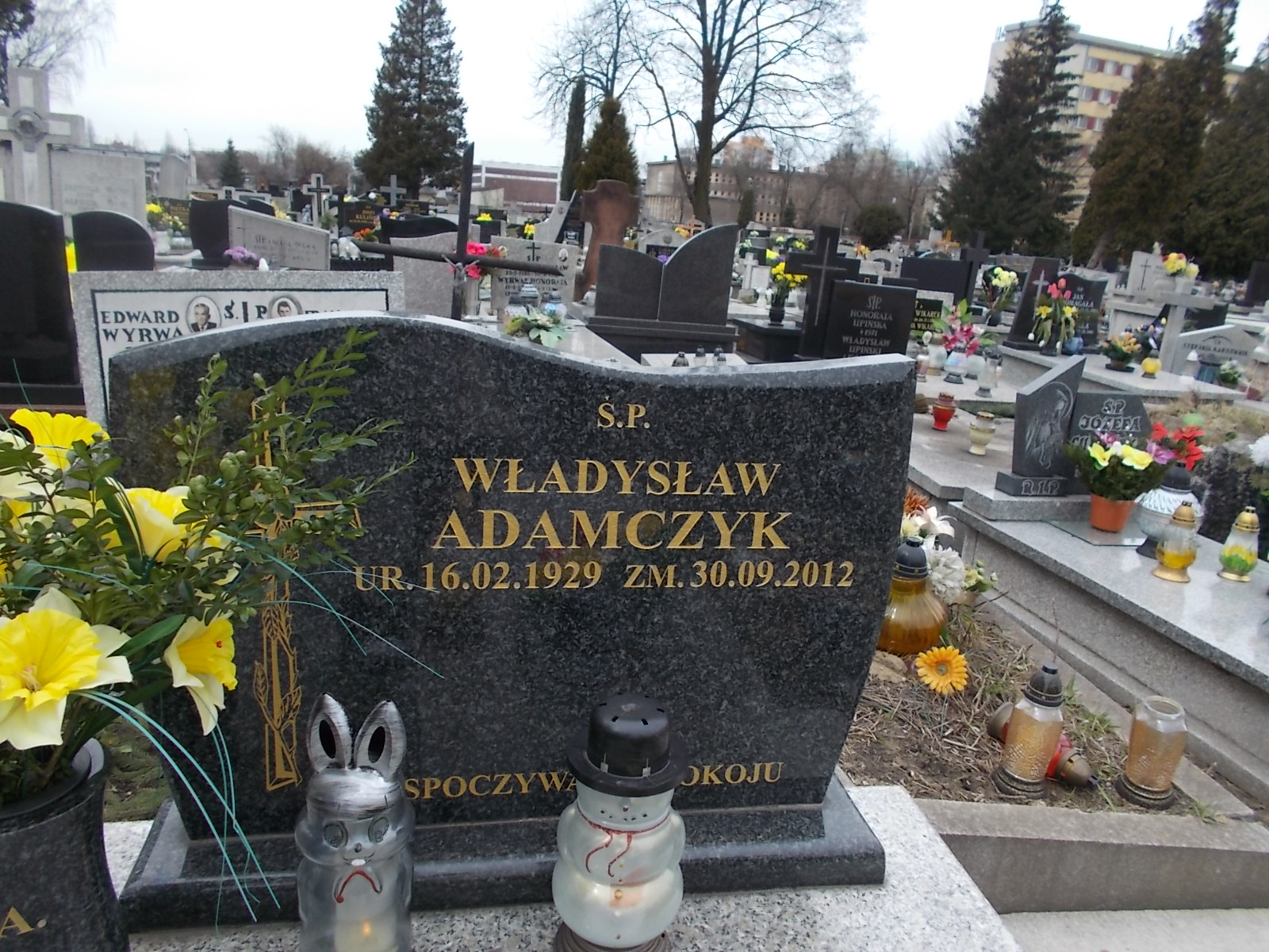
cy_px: 476
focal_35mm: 26
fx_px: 953
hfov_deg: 67.3
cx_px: 634
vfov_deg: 53.1
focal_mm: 4.6
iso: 80
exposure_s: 1/400
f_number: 3.2
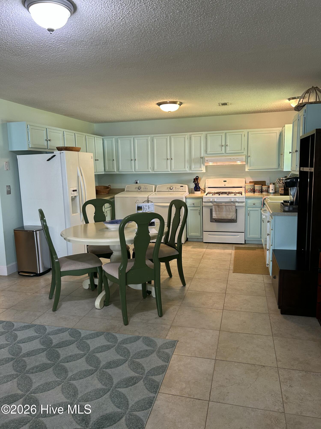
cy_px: 214
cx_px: 160
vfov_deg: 67.3
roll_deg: +1.2
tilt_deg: -6.0
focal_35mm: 26
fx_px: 321
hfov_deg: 53.1
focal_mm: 5.7
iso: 100
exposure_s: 1/60
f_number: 1.5
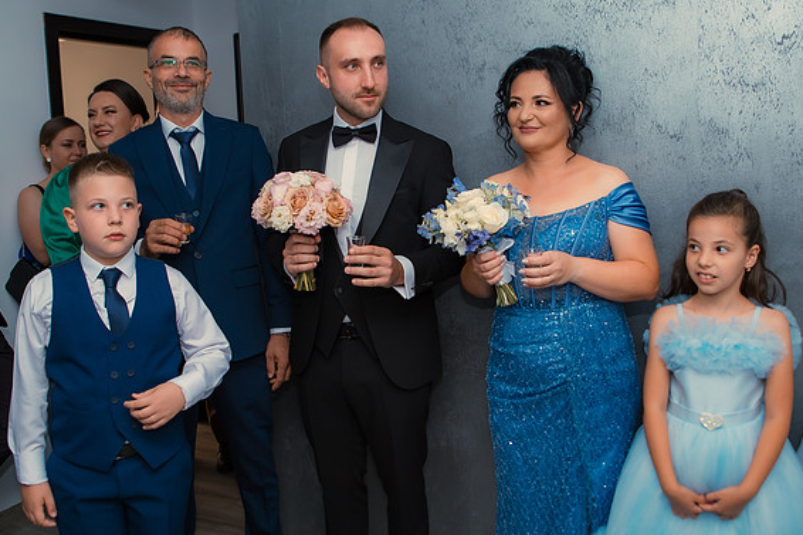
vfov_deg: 38.8
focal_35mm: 34
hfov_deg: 55.8
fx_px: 758
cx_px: 391
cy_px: 233
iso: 500
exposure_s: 1/125
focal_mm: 24
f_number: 3.5
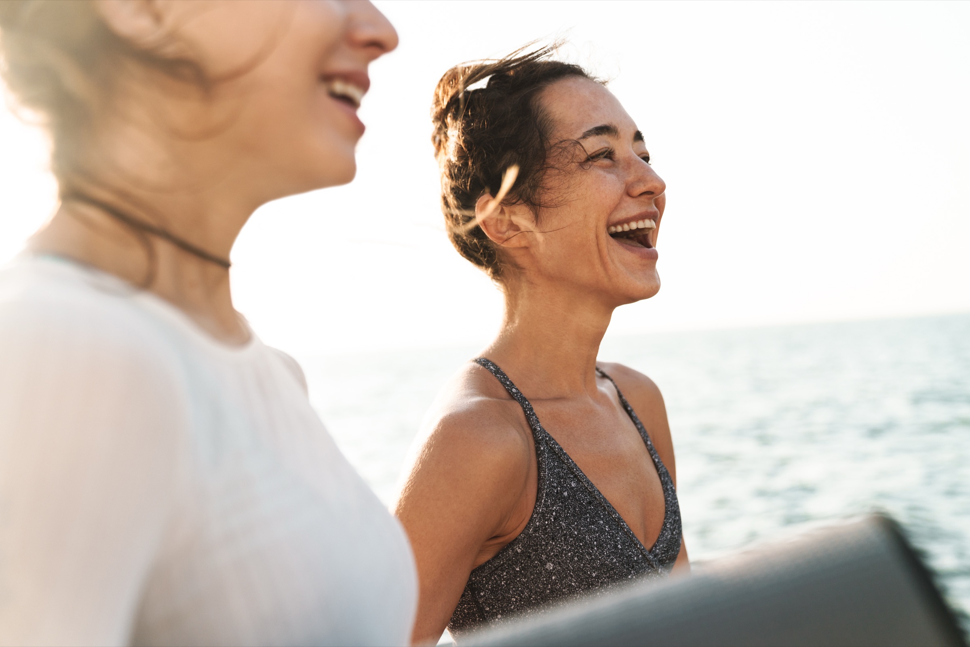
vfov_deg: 31.9
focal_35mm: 42
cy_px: 324
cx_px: 485
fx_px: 1132
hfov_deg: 46.4
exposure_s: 1/1600
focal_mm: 42
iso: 400
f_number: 2.8
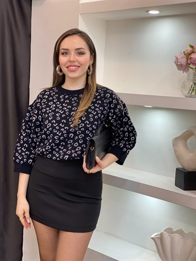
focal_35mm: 52
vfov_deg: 36.8
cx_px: 98
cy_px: 130
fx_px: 392
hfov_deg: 28.0
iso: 100
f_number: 2
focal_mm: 6
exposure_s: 1/100
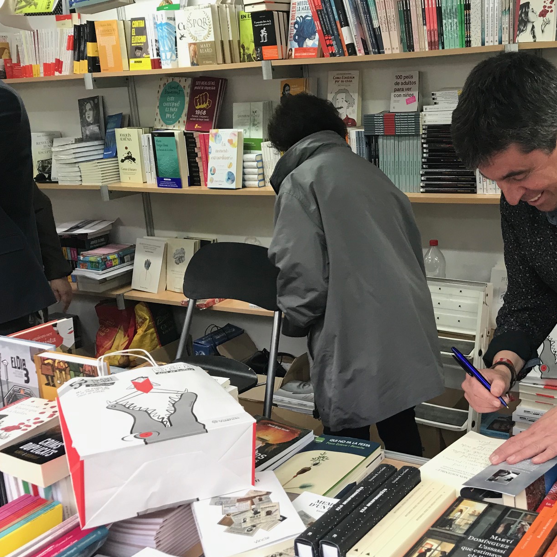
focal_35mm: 41
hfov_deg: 39.6
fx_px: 746
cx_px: 431
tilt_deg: -12.1
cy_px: 238
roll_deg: +2.6
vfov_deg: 40.8
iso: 32
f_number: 1.8
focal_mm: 3.99
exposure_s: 1/33
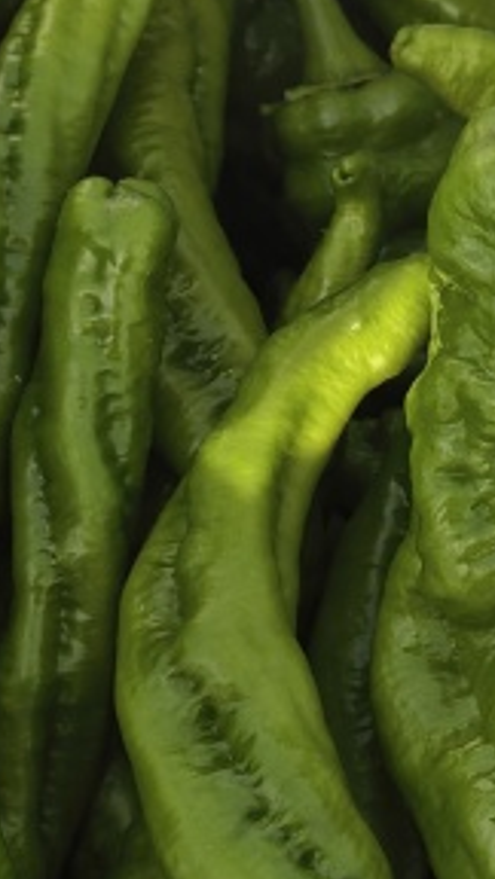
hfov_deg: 12.5
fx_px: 2263
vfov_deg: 21.9
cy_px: 630
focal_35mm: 97
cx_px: 153
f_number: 4
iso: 50
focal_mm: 8.5
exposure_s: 1/801
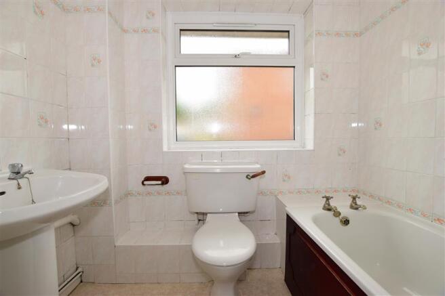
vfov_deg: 77.3
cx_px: 222
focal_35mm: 15
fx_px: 185
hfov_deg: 100.4
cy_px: 148
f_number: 6.3
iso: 400
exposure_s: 1/160
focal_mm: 10
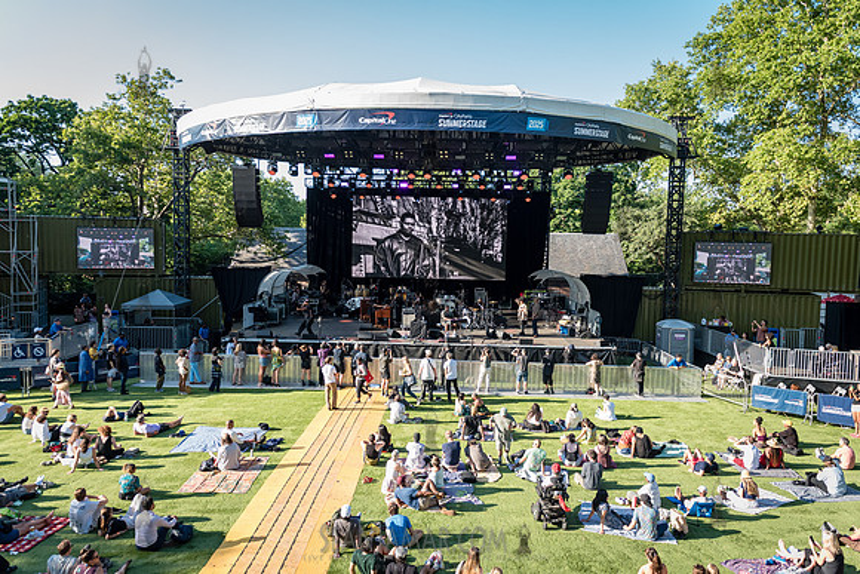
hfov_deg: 66.1
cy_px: 287
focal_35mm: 28
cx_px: 430
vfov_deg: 46.9
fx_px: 661
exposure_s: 1/1000
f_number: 4.5
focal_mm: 27
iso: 1000
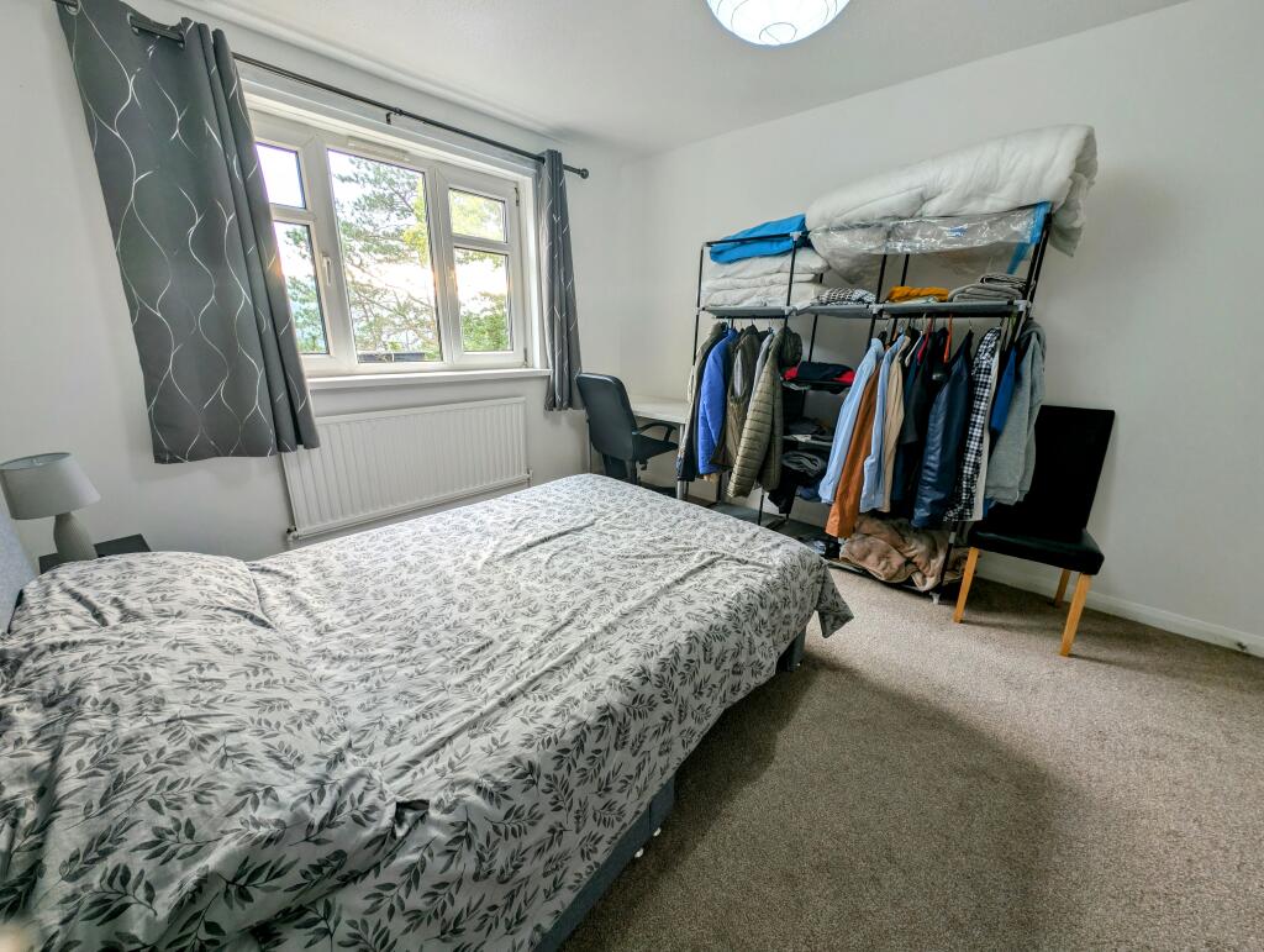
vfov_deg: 94.6
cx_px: 632
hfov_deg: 110.5
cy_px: 476
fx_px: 439
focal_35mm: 12
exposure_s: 1/39.4
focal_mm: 2.23
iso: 45
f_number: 1.95
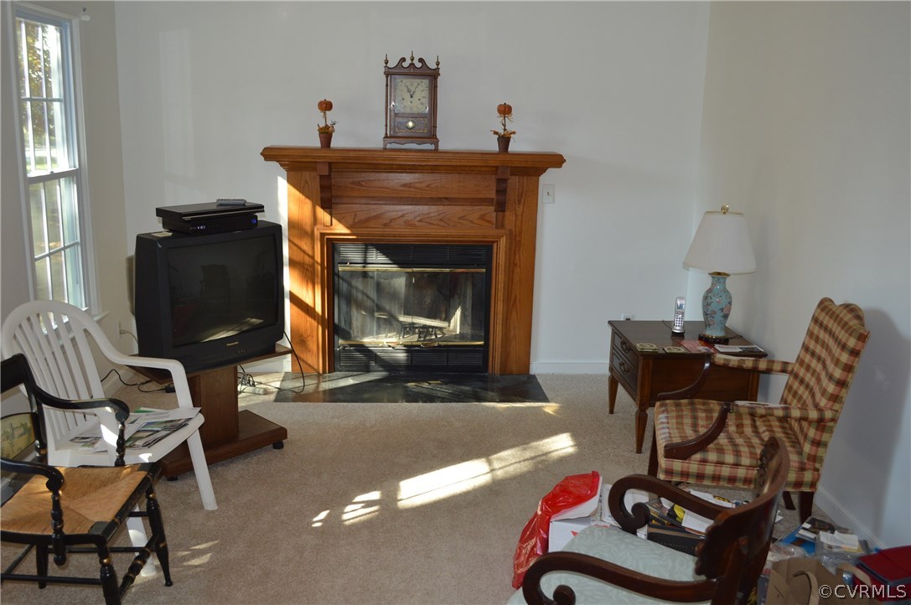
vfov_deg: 39.9
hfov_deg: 57.3
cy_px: 302
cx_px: 456
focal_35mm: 33
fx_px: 834
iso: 360
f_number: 4
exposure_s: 1/125
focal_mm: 22
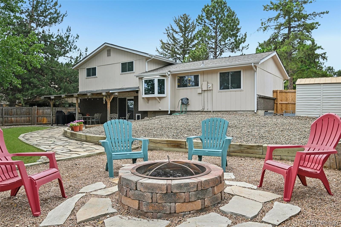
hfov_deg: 69.4
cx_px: 170
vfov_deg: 49.5
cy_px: 114
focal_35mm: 26
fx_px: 246
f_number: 10
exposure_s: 1/30
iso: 90
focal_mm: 26
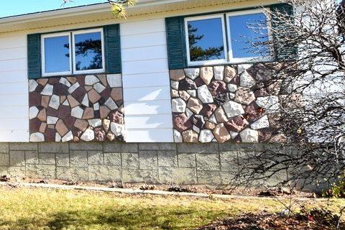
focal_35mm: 32
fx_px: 307
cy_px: 85
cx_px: 47
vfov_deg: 40.8
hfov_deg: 52.9
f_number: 8
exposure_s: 1/250
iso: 200
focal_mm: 10
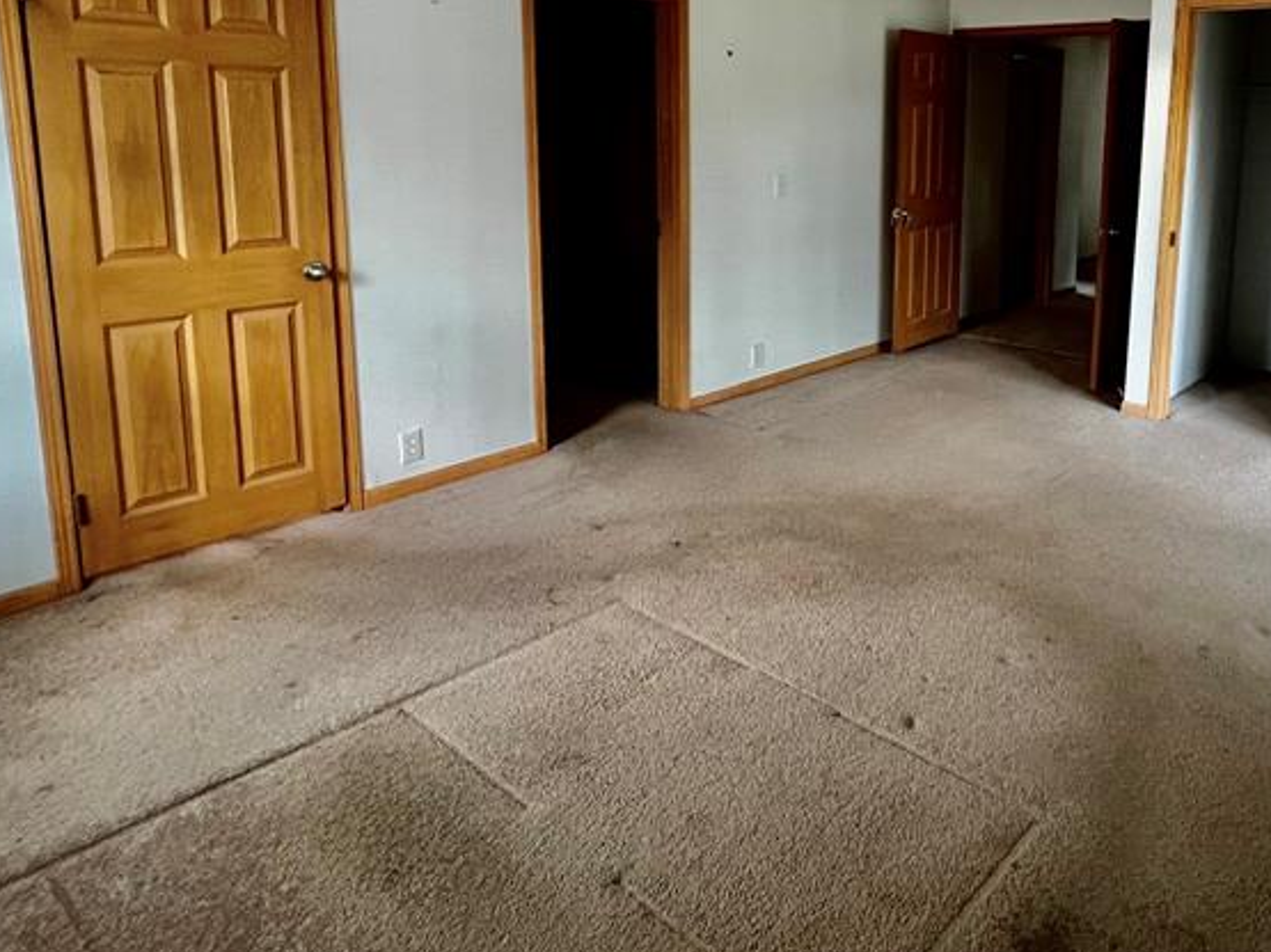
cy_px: 254
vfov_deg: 54.5
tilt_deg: -9.0
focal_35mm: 24
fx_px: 881
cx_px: 852
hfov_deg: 69.5
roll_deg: -1.6
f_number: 1.8
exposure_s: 1/67
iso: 250
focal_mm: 1.57
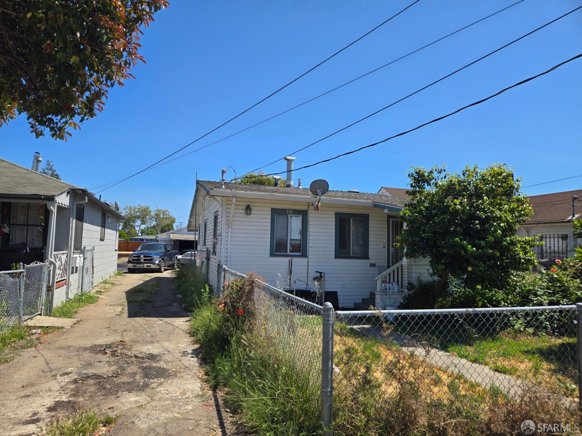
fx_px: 387
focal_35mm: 23
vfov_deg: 58.9
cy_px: 218
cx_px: 291
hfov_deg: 73.9
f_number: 1.8
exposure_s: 1/1829
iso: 25
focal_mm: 5.4
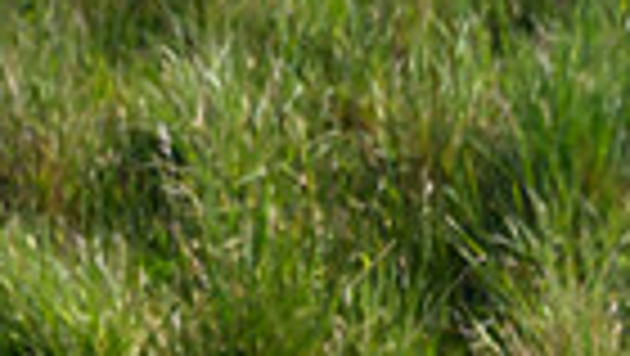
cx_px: 1050
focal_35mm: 4414
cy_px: -101
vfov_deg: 0.3
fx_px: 73793
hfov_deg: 0.5
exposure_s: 1/2500
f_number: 4
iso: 500
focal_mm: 560
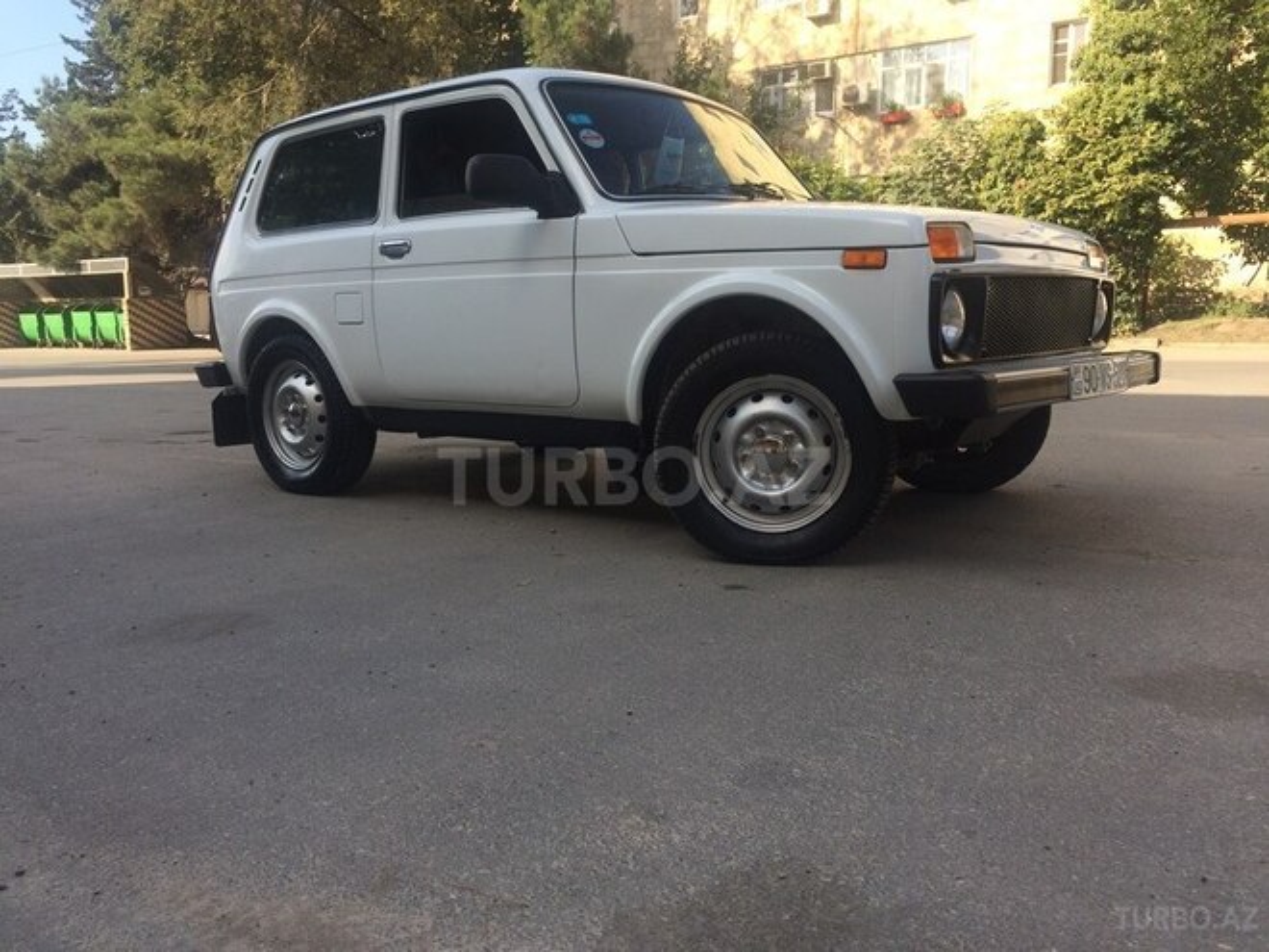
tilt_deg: -8.0
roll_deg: -0.8
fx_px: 1063
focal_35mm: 29
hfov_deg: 61.7
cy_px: 476
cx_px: 634
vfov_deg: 48.2
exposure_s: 1/695
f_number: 2.2
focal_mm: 4.15
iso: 32
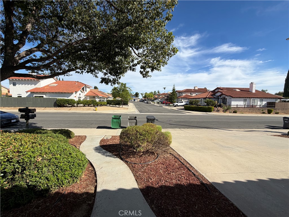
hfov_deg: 102.1
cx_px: 144
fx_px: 117
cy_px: 108
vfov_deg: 85.7
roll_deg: -0.1
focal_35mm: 14
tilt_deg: -3.5
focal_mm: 2.22
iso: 20
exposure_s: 1/809
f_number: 2.2
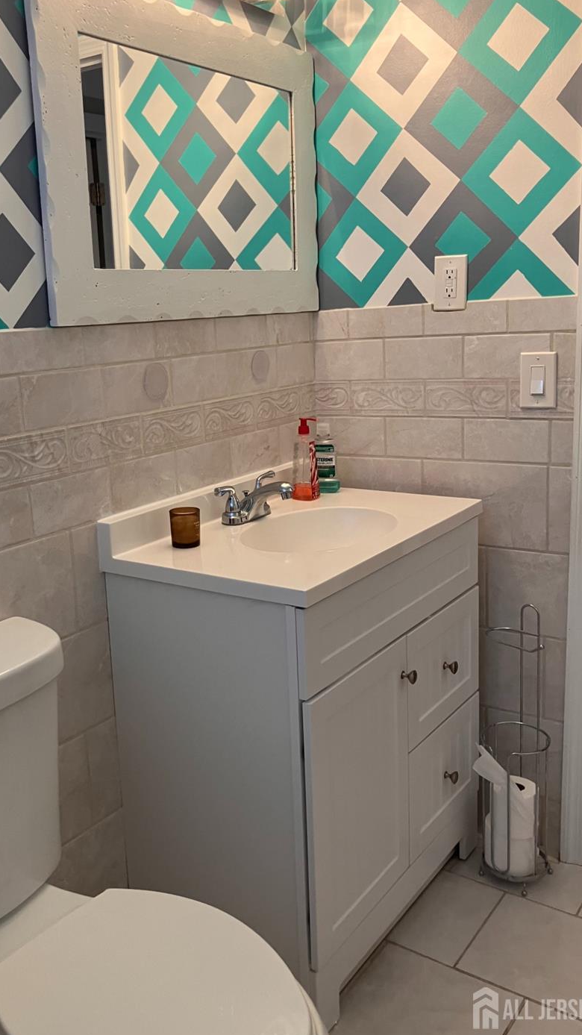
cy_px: 482
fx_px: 906
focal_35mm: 33
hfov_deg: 35.5
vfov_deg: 59.4
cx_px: 238
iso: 100
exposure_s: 1/60
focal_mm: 3.99
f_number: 1.8
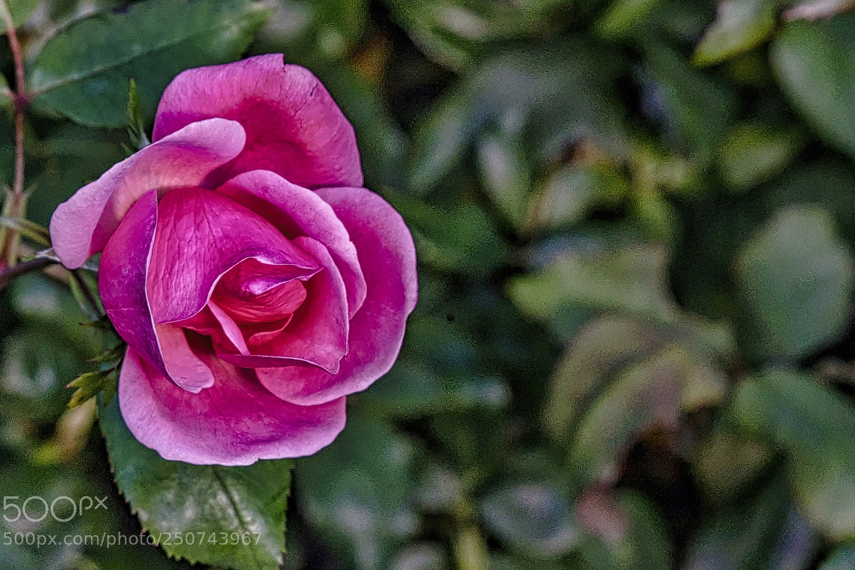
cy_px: 283
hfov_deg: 4.8
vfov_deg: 3.2
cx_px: 418
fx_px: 10117
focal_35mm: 426
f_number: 9
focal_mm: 270
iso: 2000
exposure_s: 1/320
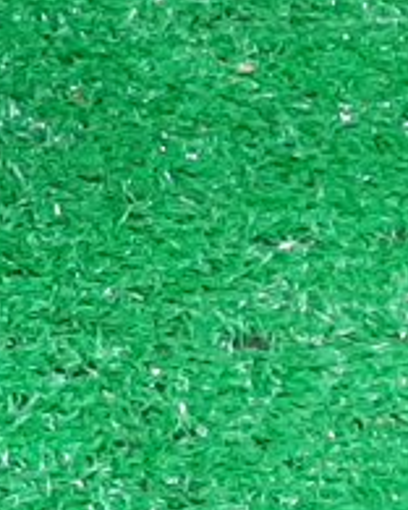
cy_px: -748
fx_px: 2823
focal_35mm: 187
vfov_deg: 9.2
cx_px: -962
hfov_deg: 7.1
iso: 130
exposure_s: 1/50
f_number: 1.7
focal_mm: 3.93
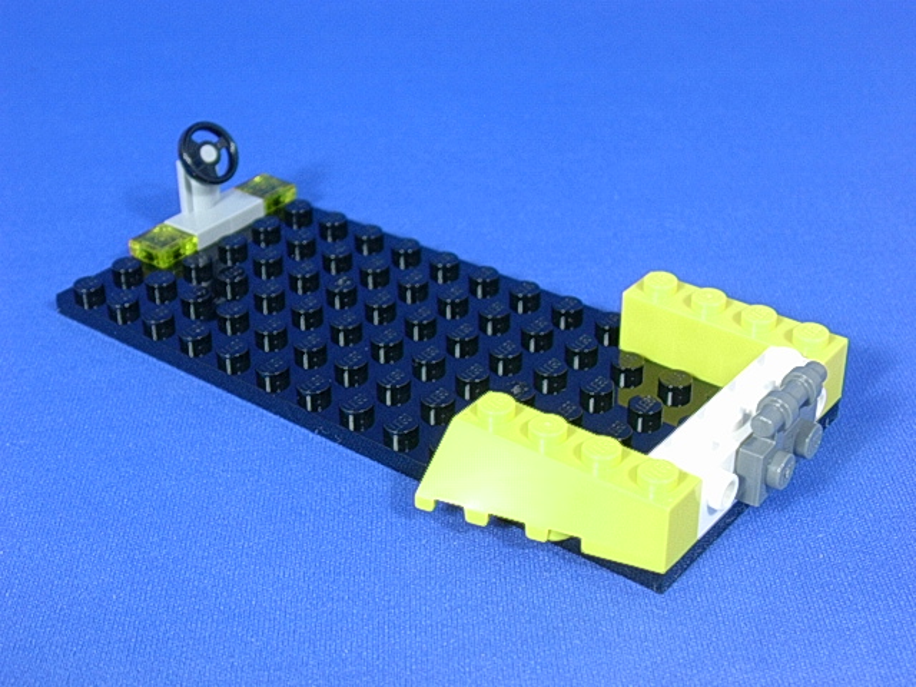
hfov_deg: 32.2
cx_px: 458
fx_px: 1588
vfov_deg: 24.4
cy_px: 344
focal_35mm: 60
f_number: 3.4
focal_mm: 9
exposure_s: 1/6.7
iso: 70
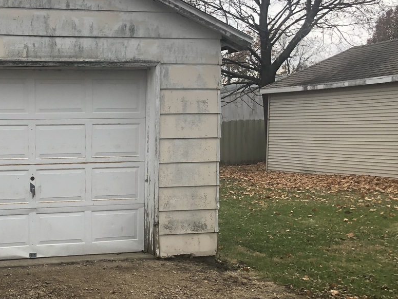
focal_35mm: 52
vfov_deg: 27.9
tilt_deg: -5.4
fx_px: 598
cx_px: 44
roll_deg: +0.6
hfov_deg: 34.8
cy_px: 199
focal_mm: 3.99
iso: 20
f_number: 1.8
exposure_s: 1/227
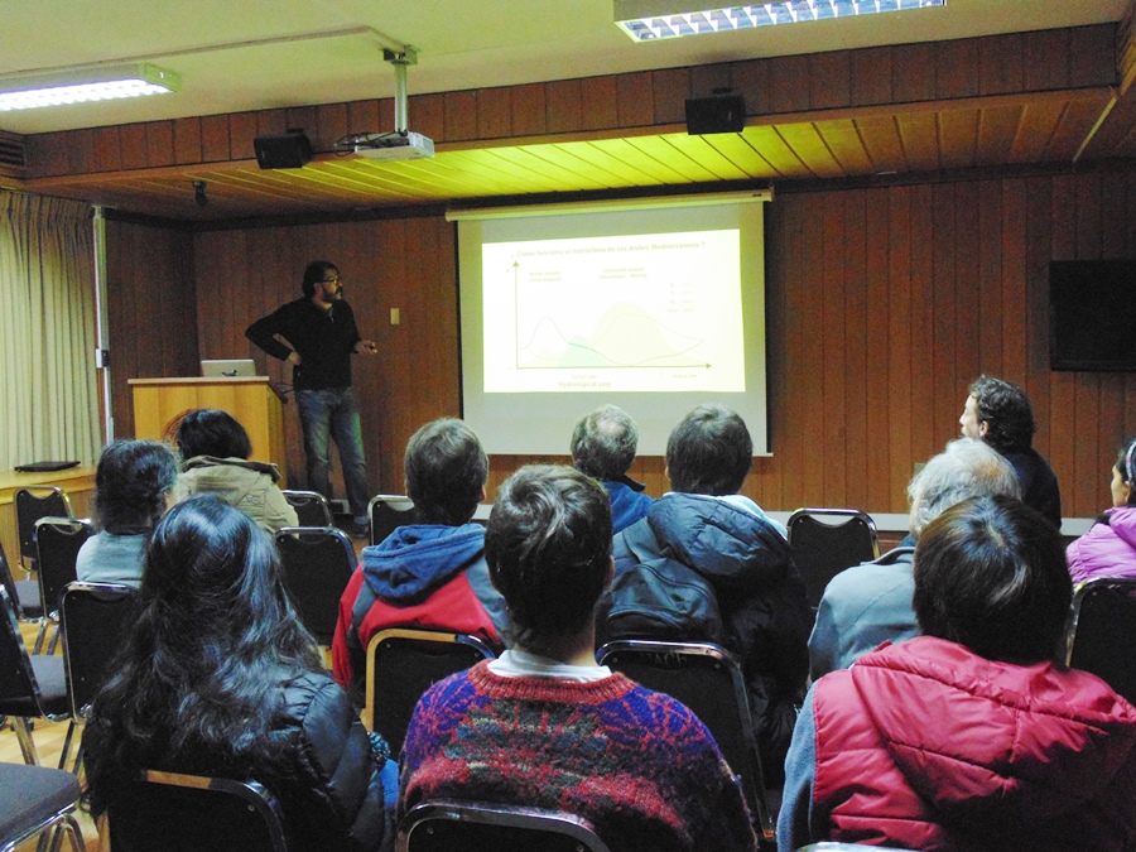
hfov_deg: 54.0
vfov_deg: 41.8
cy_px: 426
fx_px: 1116
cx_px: 568
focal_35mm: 34
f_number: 3.4
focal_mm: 6.2
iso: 500
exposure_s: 1/20
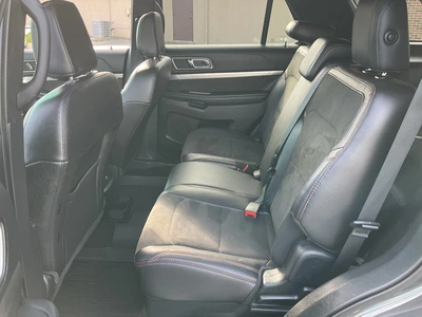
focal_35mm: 29
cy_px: 158
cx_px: 211
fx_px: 354
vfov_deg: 48.2
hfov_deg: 61.7
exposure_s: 1/122
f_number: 1.8
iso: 64
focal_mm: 3
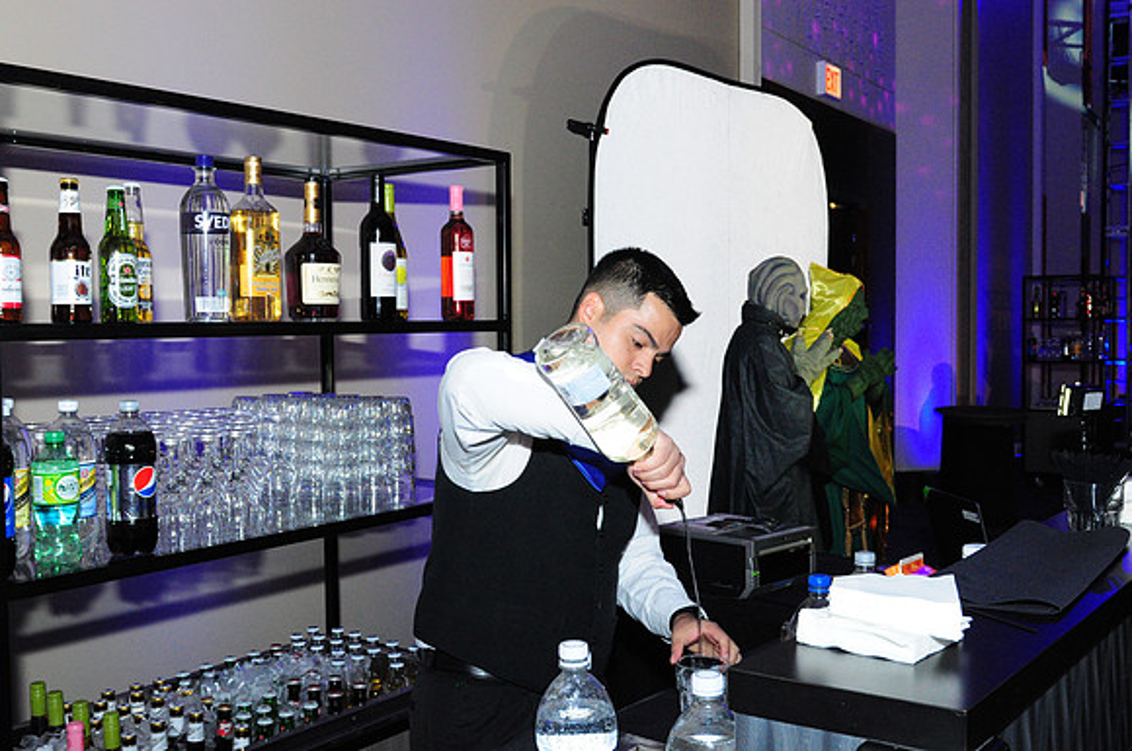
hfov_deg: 53.2
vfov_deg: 36.8
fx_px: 1130
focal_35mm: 36
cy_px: 376
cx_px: 566
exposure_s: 1/60
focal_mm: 24
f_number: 8
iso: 2500
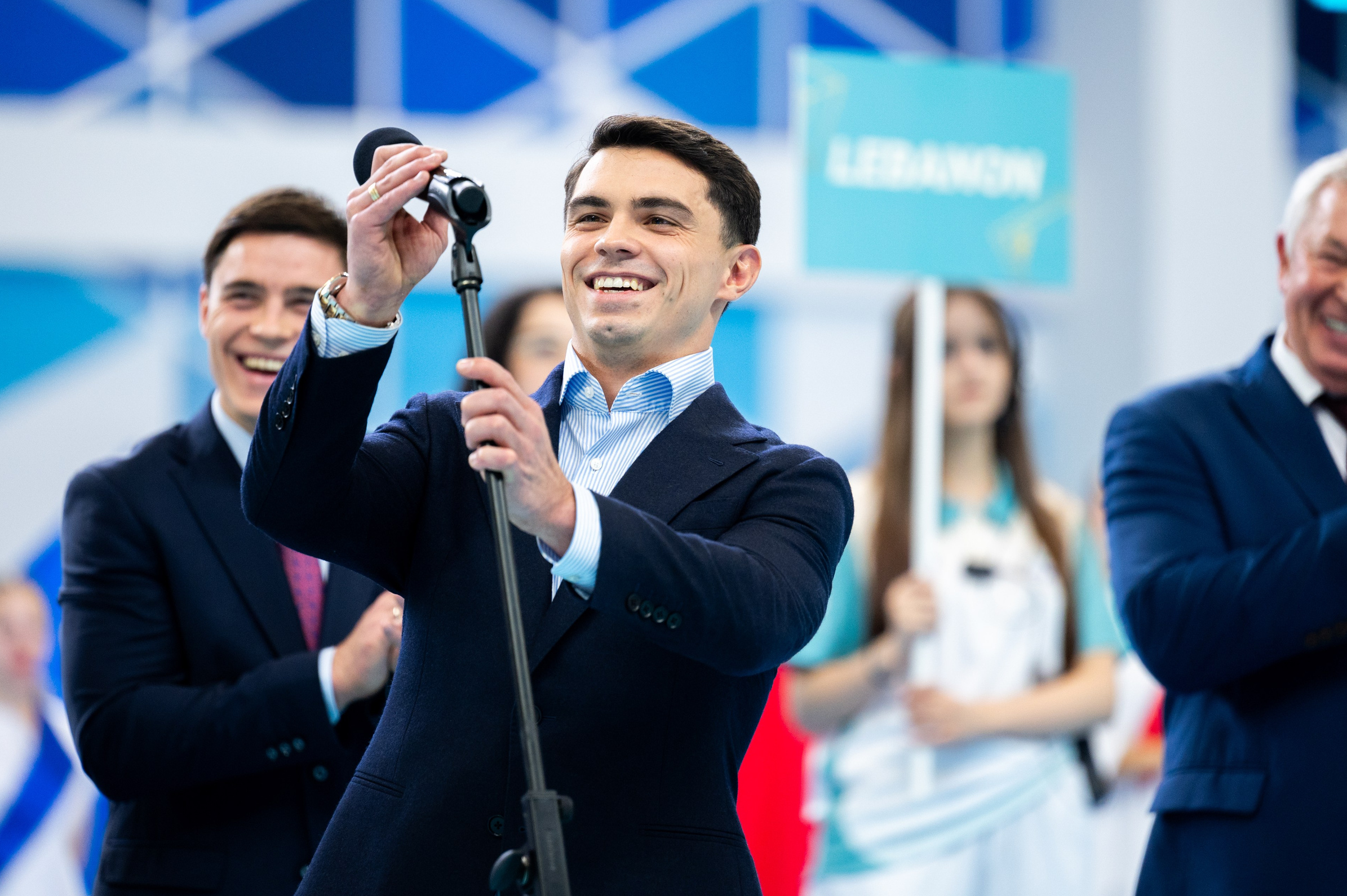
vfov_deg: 6.1
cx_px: 665
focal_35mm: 226
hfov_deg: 9.1
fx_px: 8450
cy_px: 445
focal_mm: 200
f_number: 2.8
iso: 1600
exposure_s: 1/640
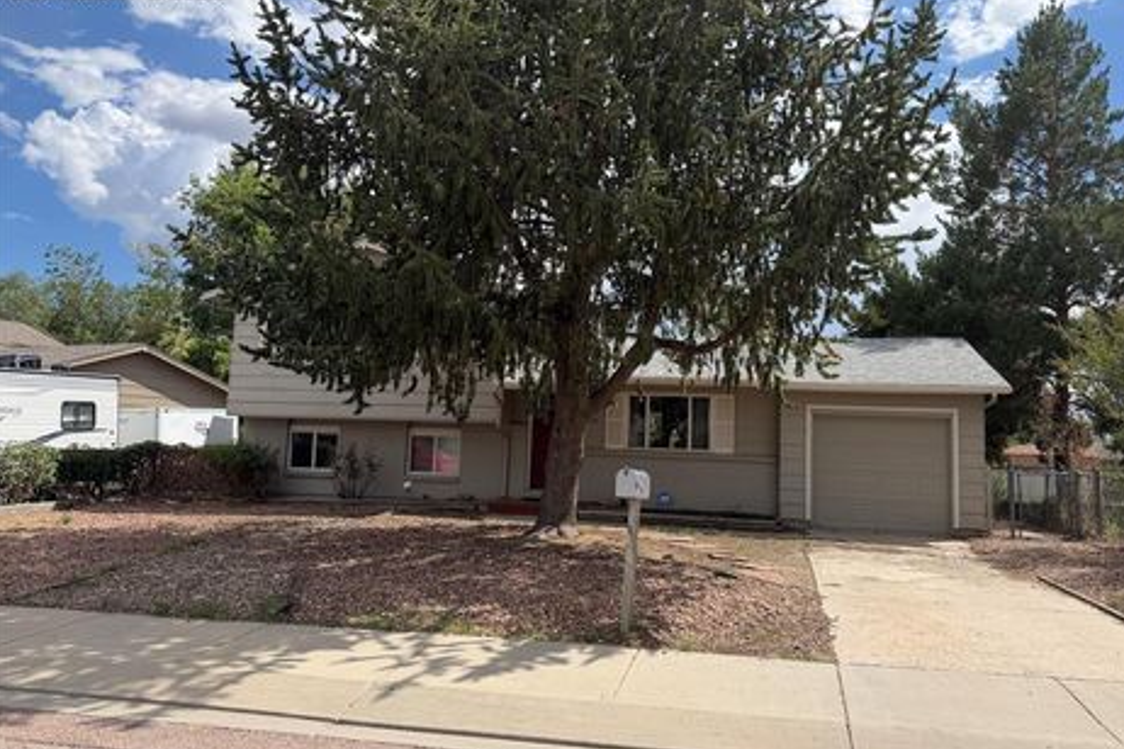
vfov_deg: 47.9
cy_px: 349
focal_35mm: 27
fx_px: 843
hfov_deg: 67.3
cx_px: 603
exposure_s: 1/4673
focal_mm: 6.76
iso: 100
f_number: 1.78
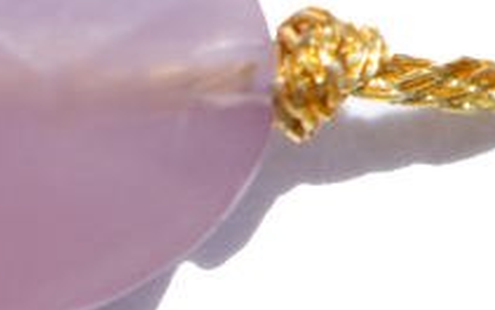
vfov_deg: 2.4
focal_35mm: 555
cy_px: 45
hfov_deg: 3.8
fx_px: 7492
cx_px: -183
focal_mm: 85
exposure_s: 1/1000
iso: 200
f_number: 5.6
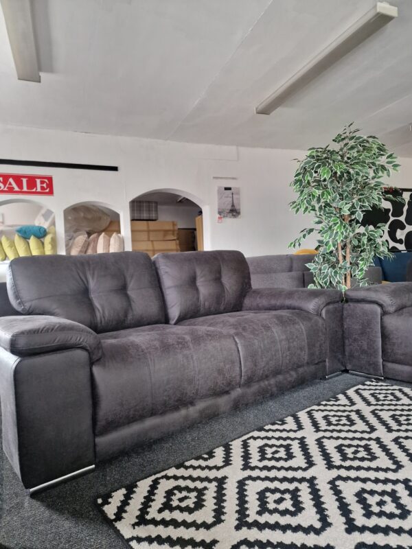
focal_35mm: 23
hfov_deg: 58.9
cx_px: 206
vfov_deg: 73.9
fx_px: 365
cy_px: 274
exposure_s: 1/100
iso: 1000
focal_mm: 6.4
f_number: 1.8
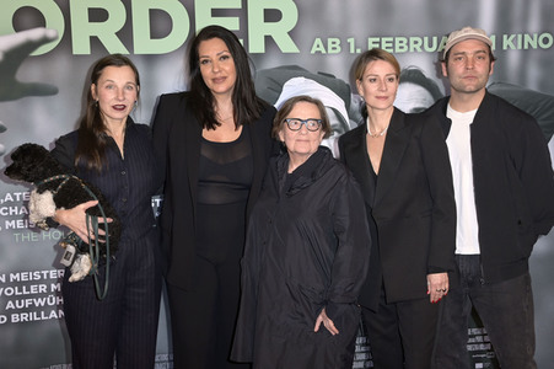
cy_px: 184
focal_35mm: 48
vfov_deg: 28.0
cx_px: 277
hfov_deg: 41.1
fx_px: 738
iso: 500
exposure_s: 1/250
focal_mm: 48
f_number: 5.6
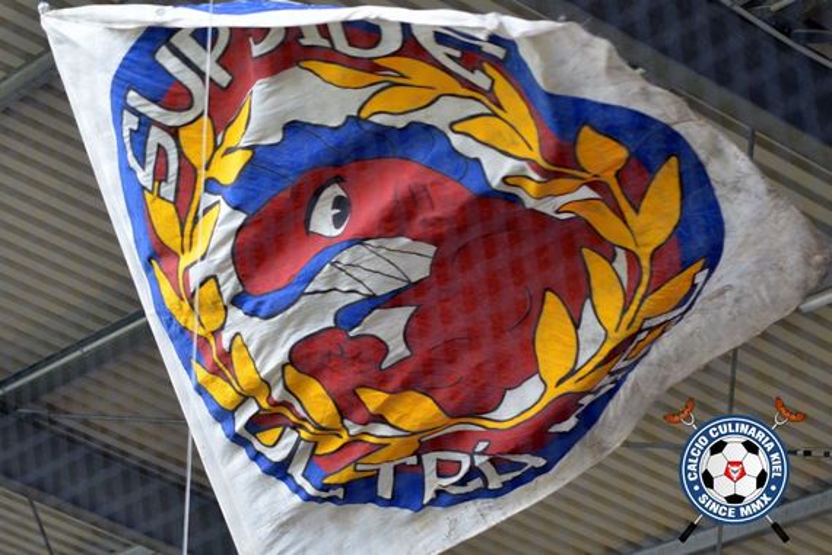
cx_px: 416
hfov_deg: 19.5
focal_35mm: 105
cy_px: 278
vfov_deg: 13.0
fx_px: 2426
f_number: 2.8
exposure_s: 1/640
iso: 1250
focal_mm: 70
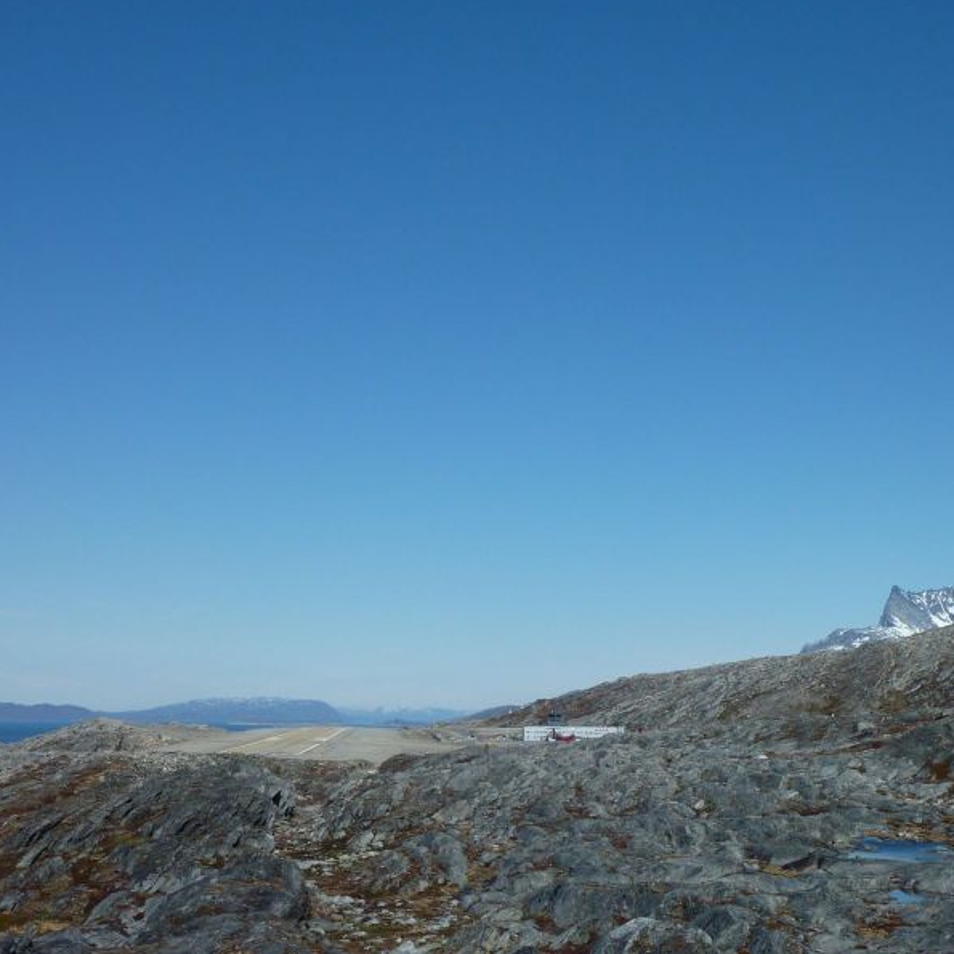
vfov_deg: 30.0
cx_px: 582
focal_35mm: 57
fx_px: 1777
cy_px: 475
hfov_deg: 30.0
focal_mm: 7.9
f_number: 5.6
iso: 80
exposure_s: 1/640
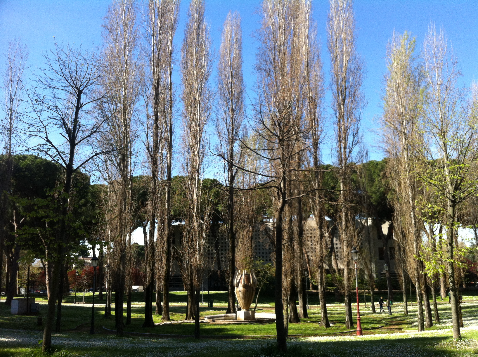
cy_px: 178
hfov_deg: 52.7
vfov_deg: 40.6
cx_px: 239
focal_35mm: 35
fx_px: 483
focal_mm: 3.85
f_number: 2.8
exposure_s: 1/591
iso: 80
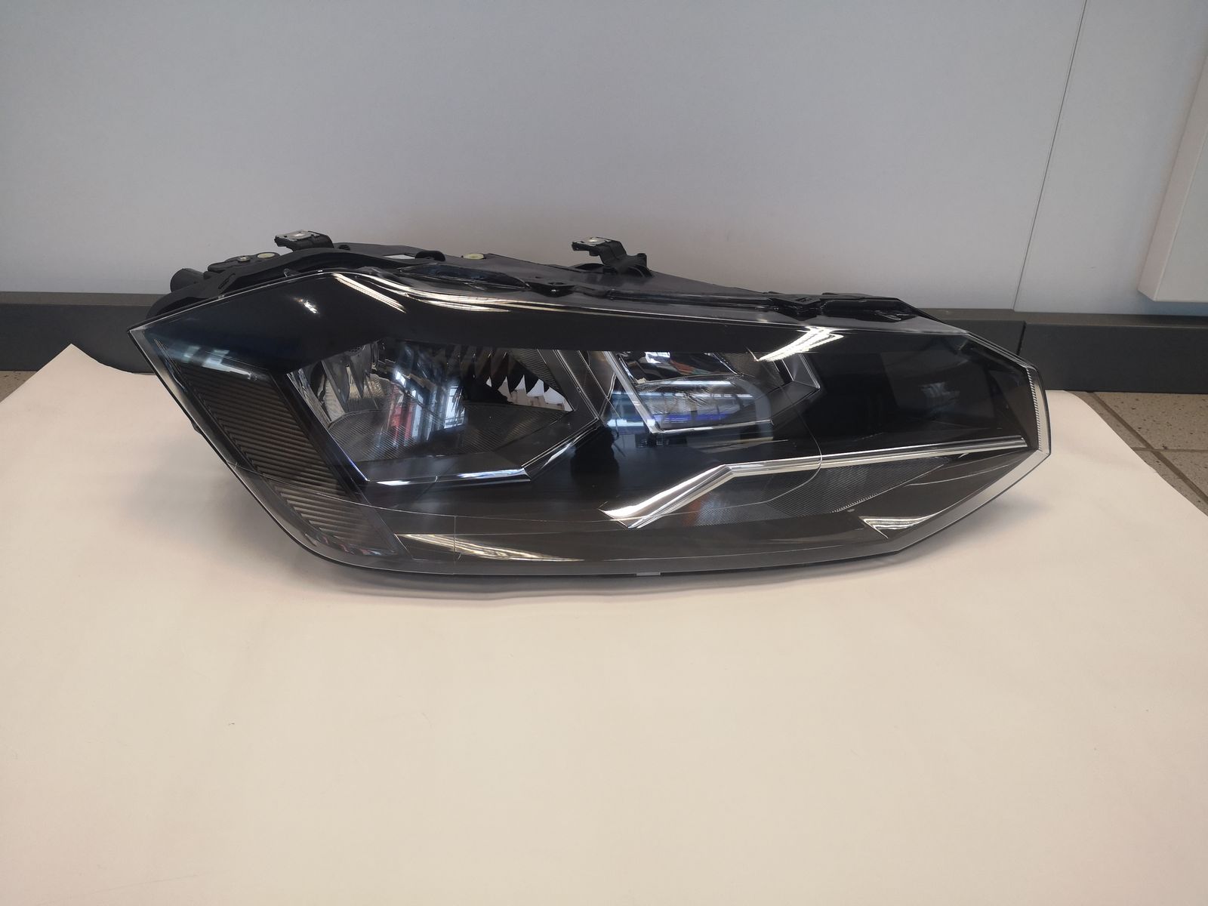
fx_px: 942
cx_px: 604
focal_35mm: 27
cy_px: 453
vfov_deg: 51.4
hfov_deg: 65.3
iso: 100
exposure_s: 1/100
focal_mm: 3.95
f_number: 1.8
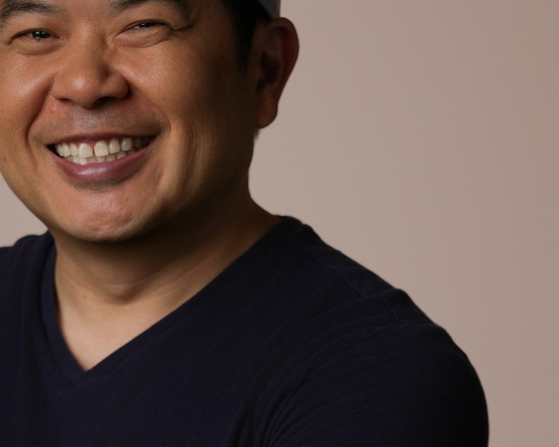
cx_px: 129
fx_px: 4035
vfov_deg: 6.3
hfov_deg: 7.9
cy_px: 432
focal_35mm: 244
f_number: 4.5
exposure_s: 1/200
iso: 100
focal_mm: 110
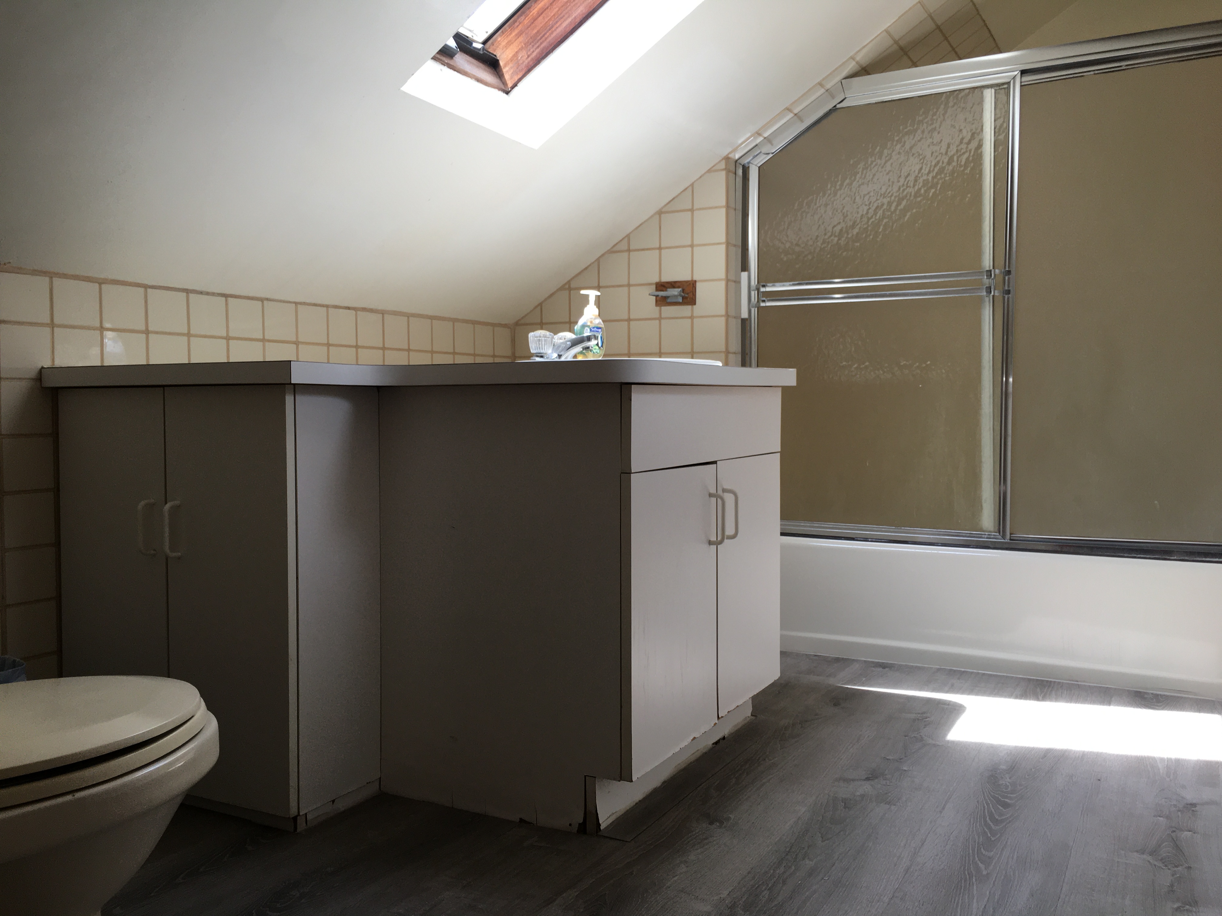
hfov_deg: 61.7
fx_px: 1024
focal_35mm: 29
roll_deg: +0.0
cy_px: 458
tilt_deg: -0.9
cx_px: 611
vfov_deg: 48.2
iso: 32
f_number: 2.2
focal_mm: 4.15
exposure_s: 1/120
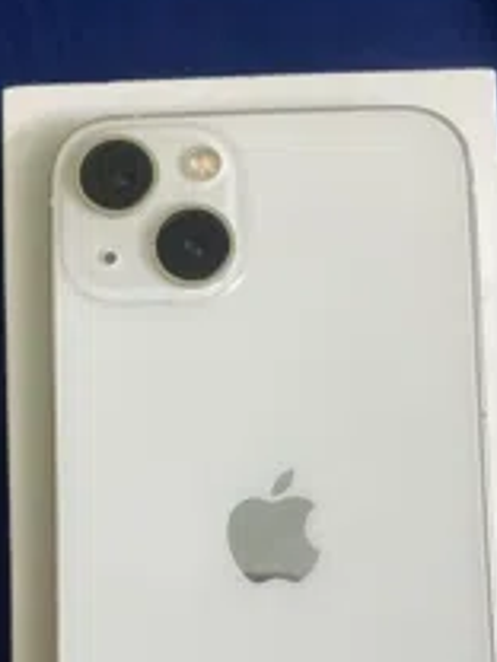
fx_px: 957
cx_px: 268
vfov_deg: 36.8
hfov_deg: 29.1
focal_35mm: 50
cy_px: 538
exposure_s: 1/35
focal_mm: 4.25
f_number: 1.8
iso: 640
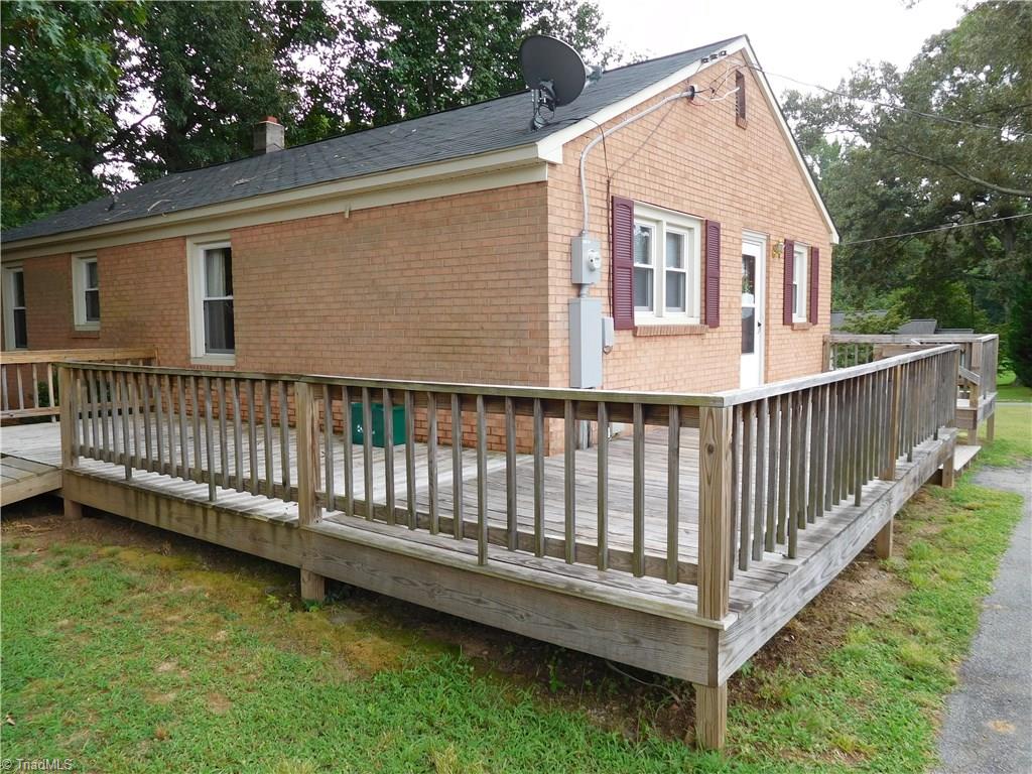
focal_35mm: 25
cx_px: 516
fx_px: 745
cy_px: 387
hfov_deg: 69.4
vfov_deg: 54.9
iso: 125
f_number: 3.4
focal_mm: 4.5
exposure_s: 1/320
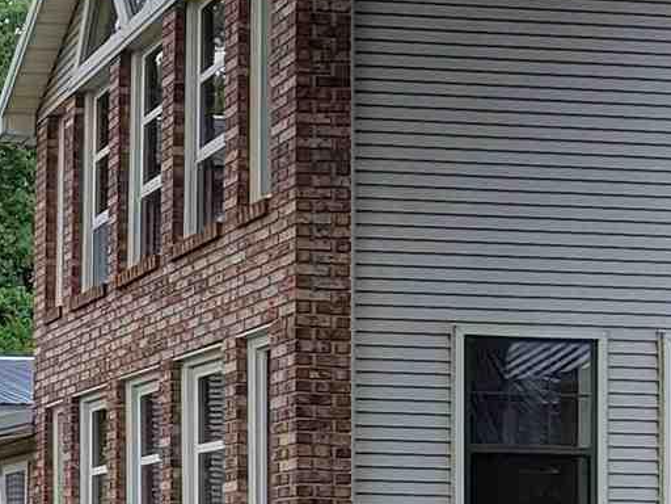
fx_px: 1512
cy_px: 528
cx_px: -341
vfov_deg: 18.3
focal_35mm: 78
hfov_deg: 21.1
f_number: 2.2
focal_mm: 2.2
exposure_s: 1/523
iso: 50
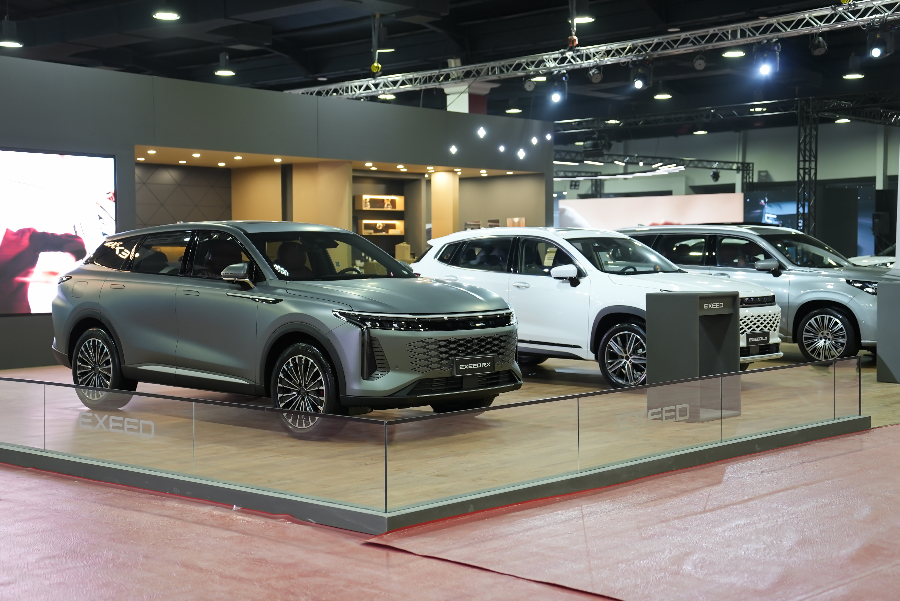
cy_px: 300
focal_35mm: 52
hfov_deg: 38.2
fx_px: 1301
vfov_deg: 26.0
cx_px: 450
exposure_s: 1/60
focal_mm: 52
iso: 640
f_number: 2.8
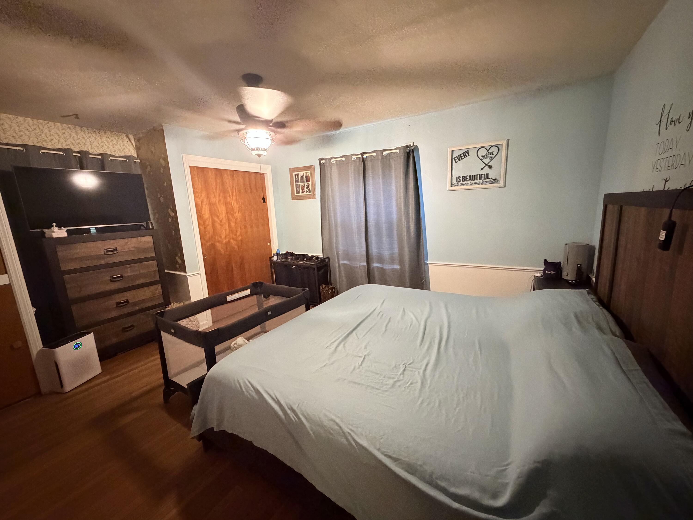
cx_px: 346
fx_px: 280
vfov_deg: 85.7
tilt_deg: -10.8
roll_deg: +2.8
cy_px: 260
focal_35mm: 14
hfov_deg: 102.1
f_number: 2.2
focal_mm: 2.22
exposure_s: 1/60
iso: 1250
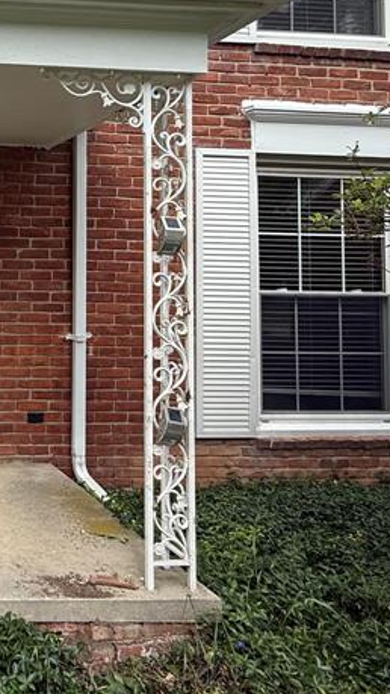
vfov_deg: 56.9
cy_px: 236
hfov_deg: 27.0
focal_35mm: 34
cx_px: -159
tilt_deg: +3.0
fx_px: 625
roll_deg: -1.7
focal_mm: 2.22
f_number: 2.2
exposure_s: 1/664
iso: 50
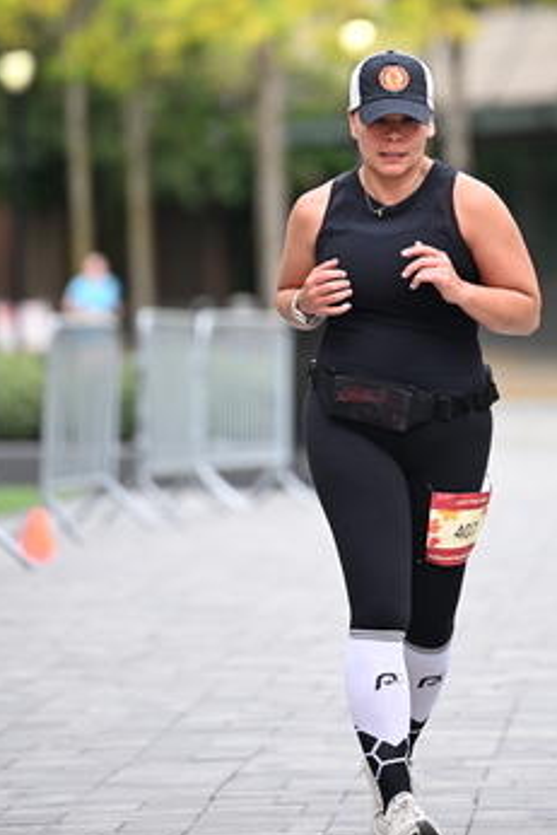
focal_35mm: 318
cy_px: 217
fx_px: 7372
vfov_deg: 6.5
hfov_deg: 4.3
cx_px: 353
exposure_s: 1/1000
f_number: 2.8
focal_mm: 200
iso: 640
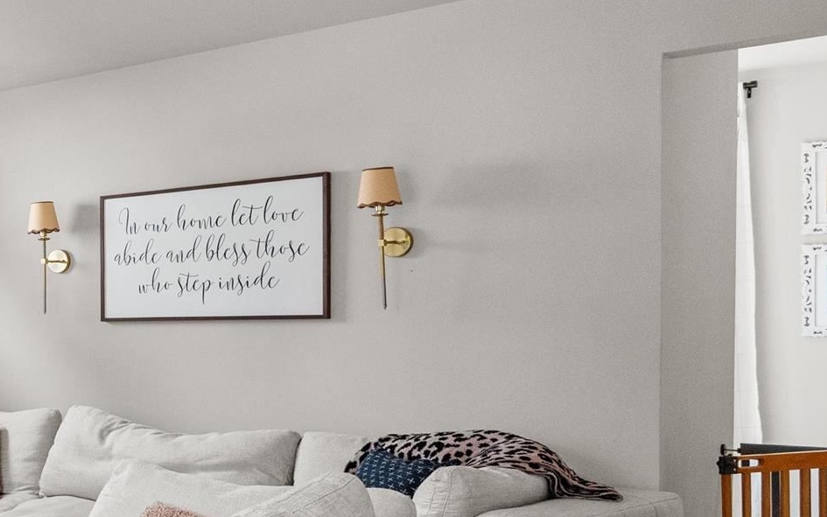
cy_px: 386
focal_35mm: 55
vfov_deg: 23.5
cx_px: -353
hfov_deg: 27.8
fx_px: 1232
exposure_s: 1/125
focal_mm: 16.5
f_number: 4
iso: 2500
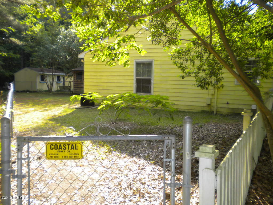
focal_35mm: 35
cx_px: 136
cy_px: 102
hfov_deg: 52.6
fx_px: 276
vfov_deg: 40.7
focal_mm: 6.3
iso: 113
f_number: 3.1
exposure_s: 1/212
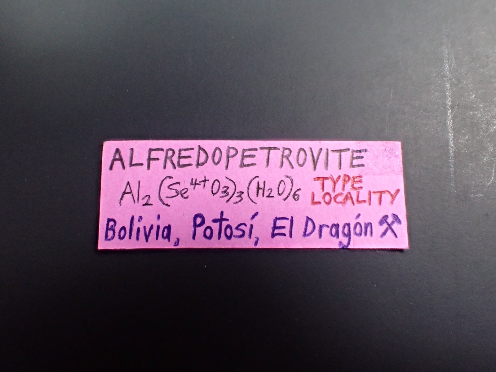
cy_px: 186
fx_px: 430
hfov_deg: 60.0
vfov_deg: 46.8
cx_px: 248
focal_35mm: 30
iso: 800
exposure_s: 1/100
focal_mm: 5.5
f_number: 3.2
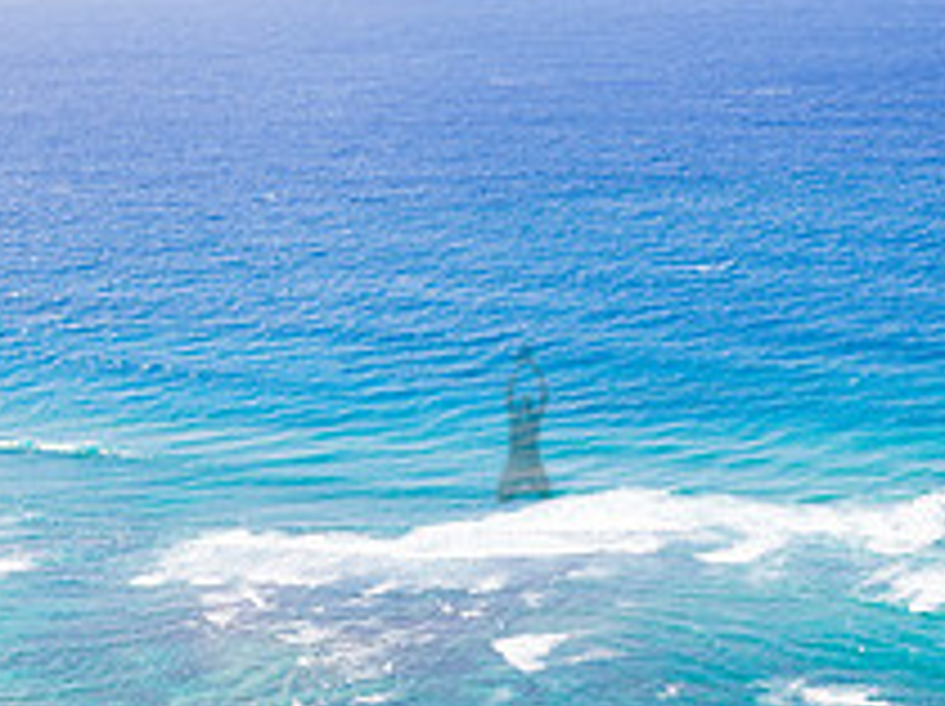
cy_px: 857
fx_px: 2536
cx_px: 522
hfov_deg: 21.1
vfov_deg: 15.3
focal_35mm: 93
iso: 200
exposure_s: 1/100
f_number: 10
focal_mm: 35
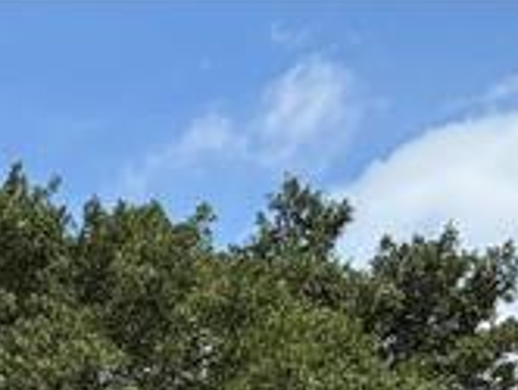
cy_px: 1192
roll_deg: +1.3
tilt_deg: -0.5
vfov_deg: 7.9
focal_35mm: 160
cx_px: -602
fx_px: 2398
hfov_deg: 10.9
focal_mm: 5.96
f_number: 1.6
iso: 50
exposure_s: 1/3831
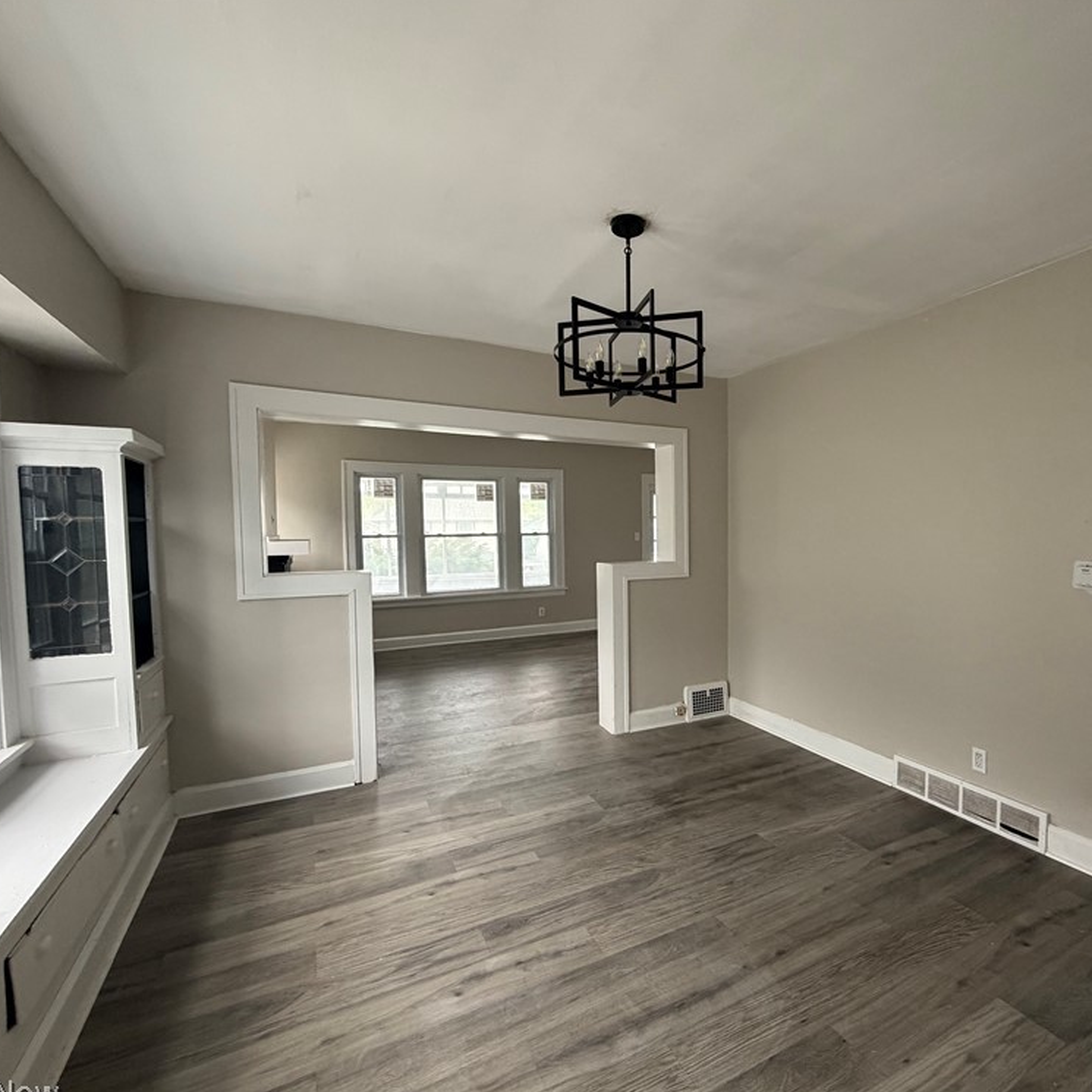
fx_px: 607
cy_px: 554
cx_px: 658
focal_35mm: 17
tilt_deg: -3.2
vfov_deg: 84.0
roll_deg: +0.6
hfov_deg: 82.9
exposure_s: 1/82
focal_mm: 2.22
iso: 320
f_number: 2.2
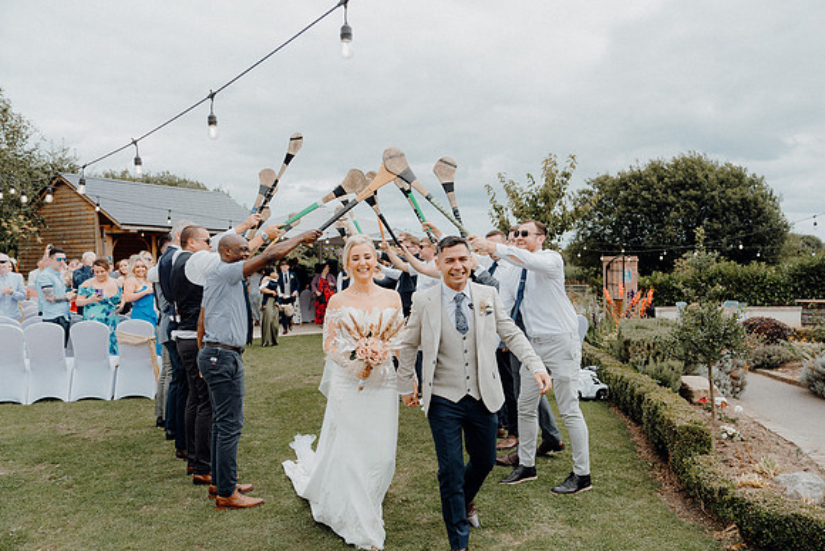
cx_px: 412
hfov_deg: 65.5
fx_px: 642
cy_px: 276
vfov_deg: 46.4
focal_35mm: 28
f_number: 3.5
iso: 125
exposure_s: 1/640
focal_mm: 28
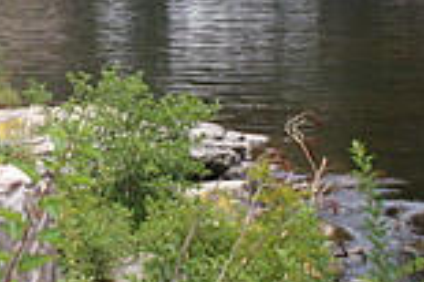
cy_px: -90
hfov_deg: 10.3
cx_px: -82
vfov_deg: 6.9
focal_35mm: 197
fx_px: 2316
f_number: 9
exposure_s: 1/80
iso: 100
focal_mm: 35
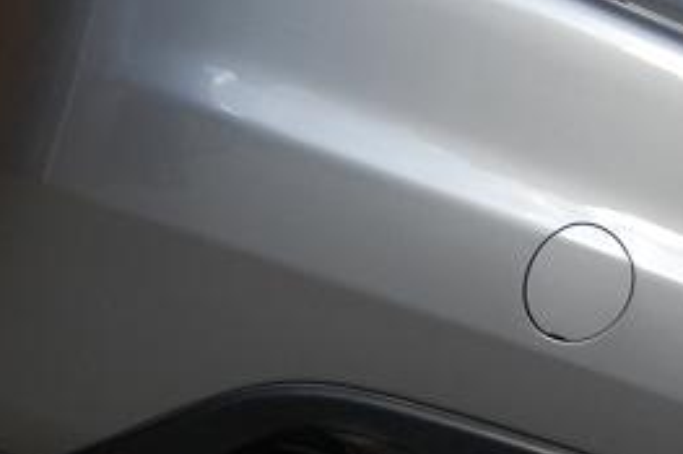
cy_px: 200
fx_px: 3185
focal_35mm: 168
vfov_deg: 8.2
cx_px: 757
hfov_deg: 12.0
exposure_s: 1/100
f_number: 5
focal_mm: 28
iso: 400
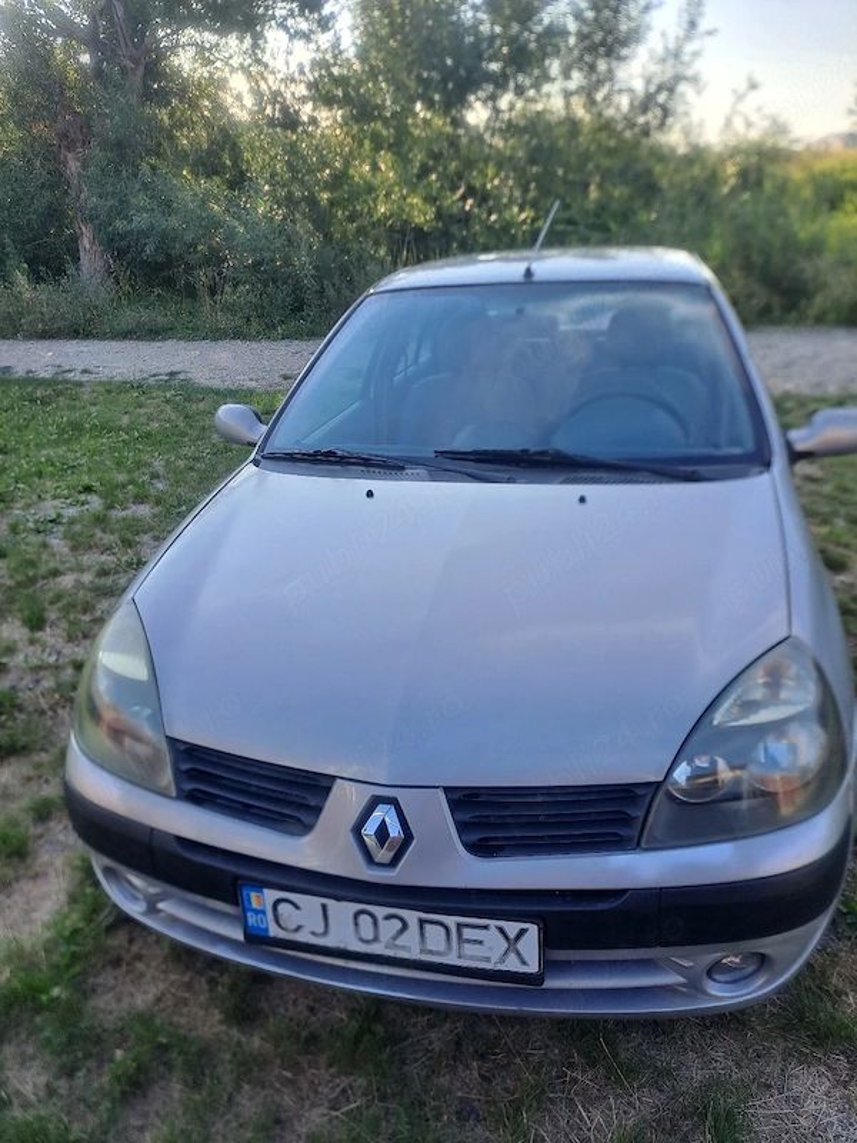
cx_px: 428
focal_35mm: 25
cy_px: 572
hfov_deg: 54.9
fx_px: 825
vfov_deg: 69.4
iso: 32
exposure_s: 1/385
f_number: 1.8
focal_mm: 4.65
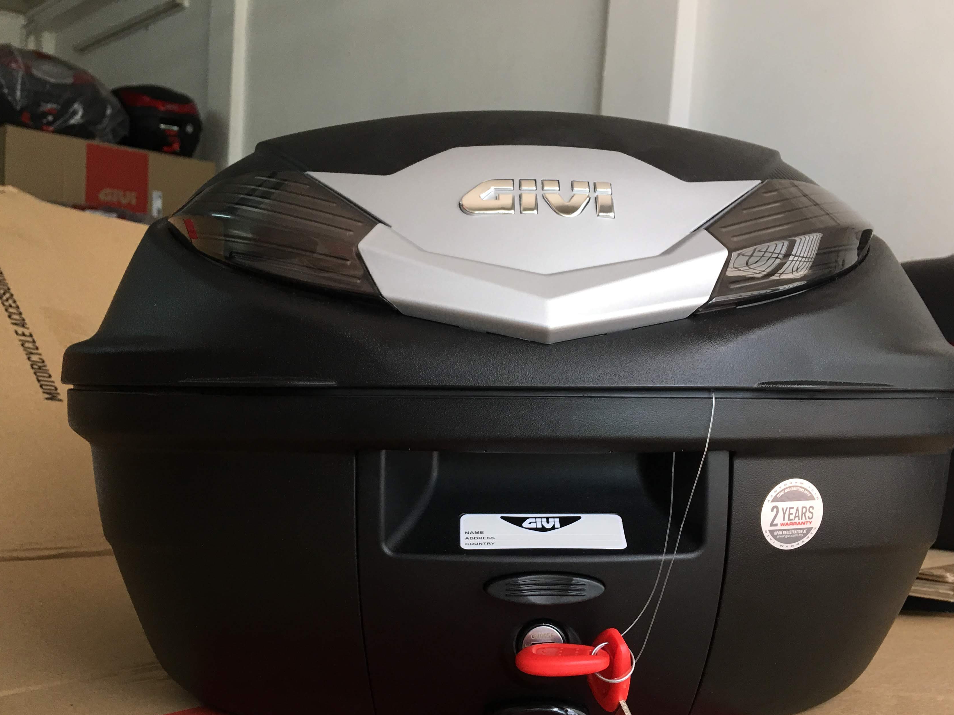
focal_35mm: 35
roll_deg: -3.1
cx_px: 501
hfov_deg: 52.6
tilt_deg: -2.4
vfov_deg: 40.6
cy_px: 413
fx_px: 965
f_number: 2.2
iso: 32
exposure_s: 1/33
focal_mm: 4.15
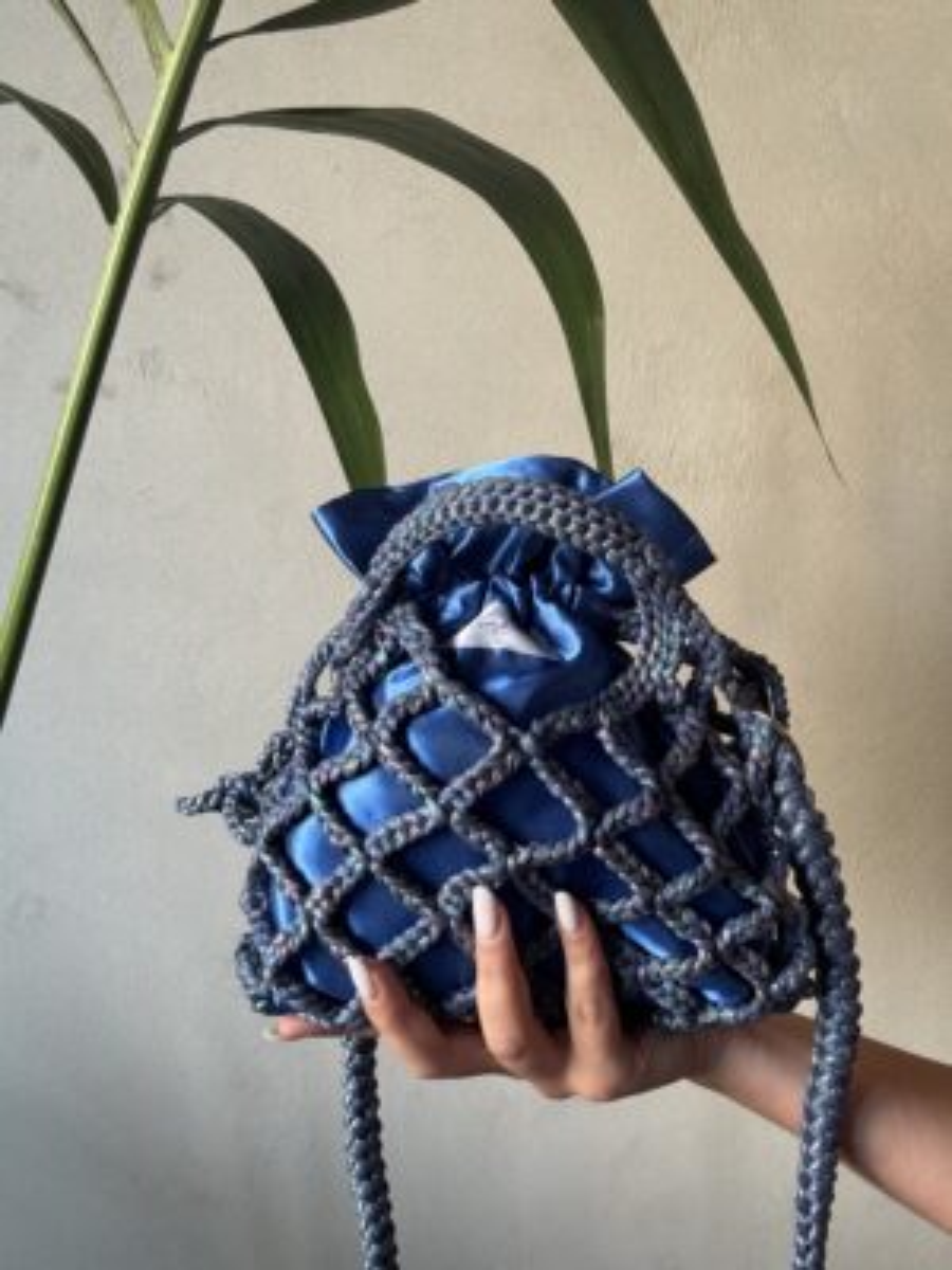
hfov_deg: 46.8
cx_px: 476
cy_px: 635
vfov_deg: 60.0
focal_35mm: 30
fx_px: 1100
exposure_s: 1/60
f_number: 1.9
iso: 125
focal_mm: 2.69
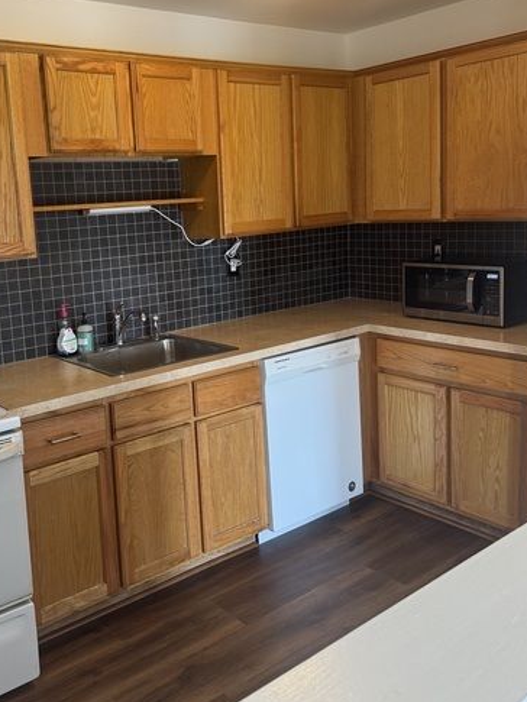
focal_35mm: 33
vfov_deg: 55.0
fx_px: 670
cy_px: 289
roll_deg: +3.8
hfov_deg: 42.5
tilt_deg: -7.4
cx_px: 181
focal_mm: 6.76
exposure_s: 1/97
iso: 200
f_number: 1.78
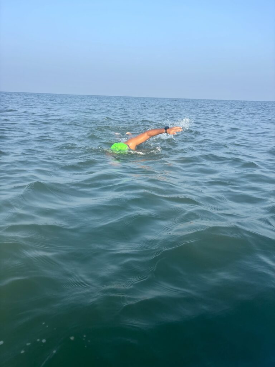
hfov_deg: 53.1
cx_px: 138
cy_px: 184
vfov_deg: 67.3
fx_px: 275
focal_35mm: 26
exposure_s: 1/1437
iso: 50
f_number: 1.6
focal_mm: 5.96
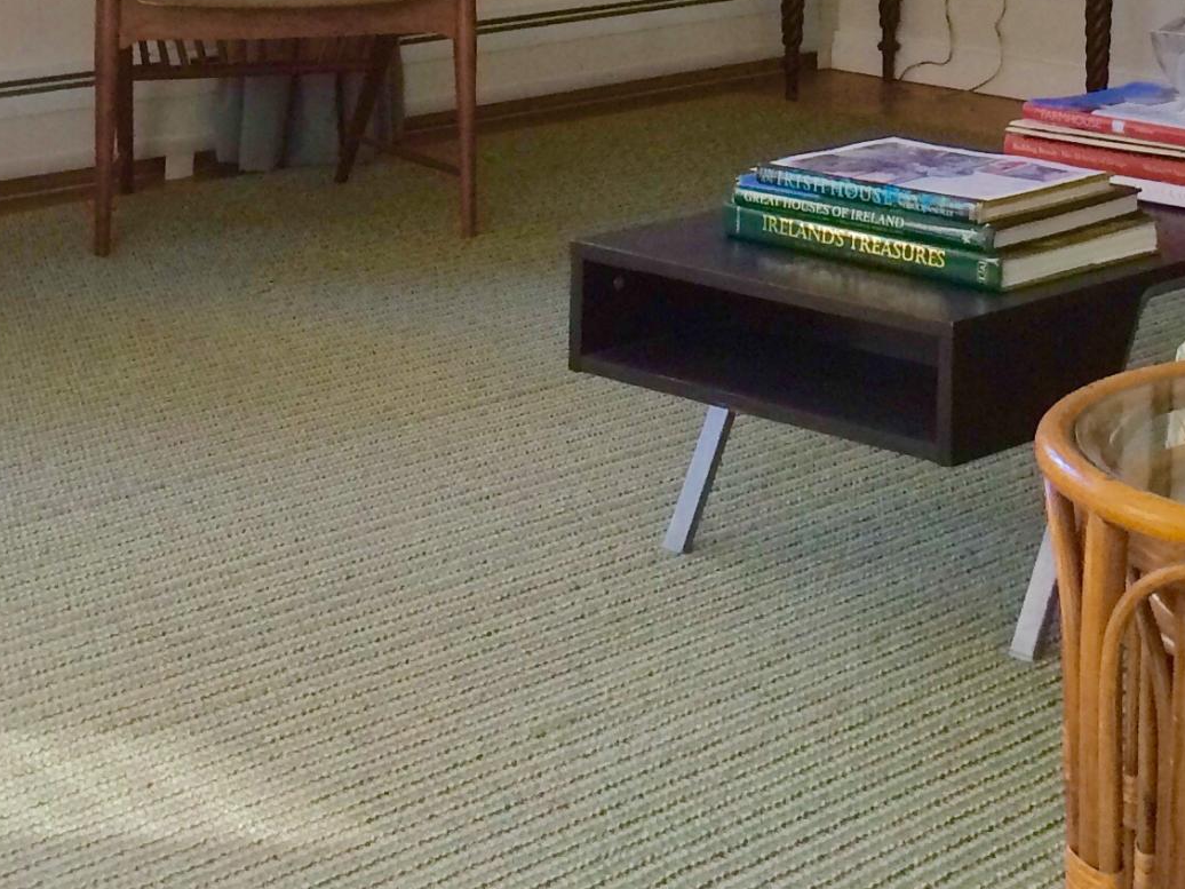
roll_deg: +0.6
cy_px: -313
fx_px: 2876
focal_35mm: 84
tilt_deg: -2.6
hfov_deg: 23.2
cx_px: 735
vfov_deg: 16.5
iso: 32
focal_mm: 4.15
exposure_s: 1/30
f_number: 2.2
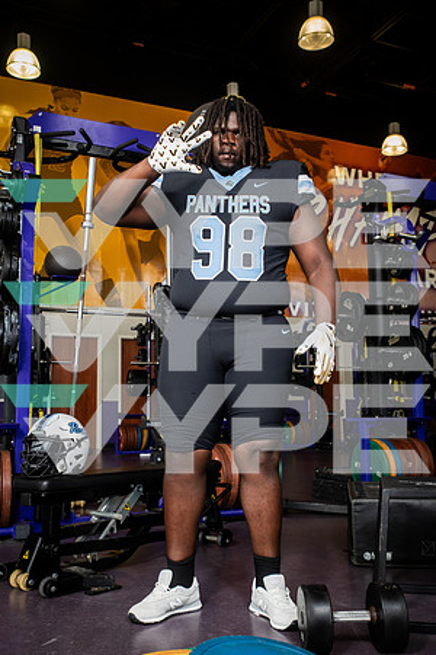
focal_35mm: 36
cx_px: 218
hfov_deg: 36.9
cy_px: 328
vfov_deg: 53.1
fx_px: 654
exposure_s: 1/250
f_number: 7.1
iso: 800
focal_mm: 36
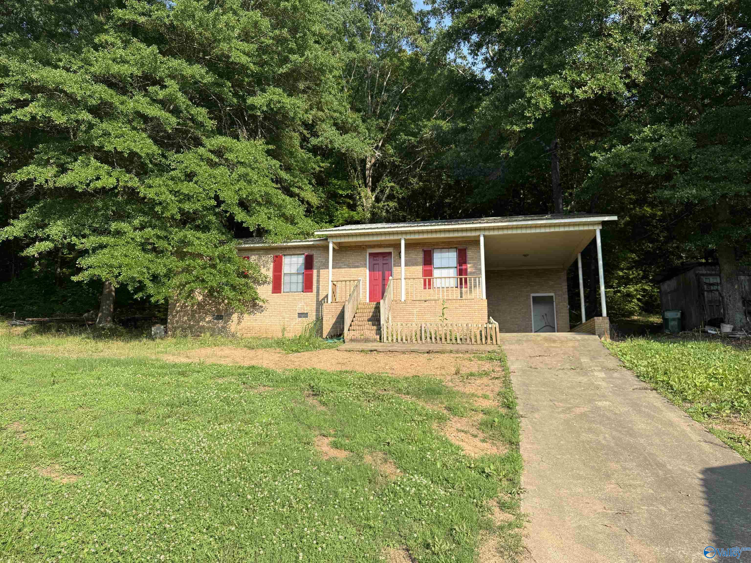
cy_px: 282
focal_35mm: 24
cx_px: 376
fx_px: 521
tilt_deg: +9.7
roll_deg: -1.6
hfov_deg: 71.6
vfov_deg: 56.8
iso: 80
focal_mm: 6.76
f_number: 1.78
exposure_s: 1/2611
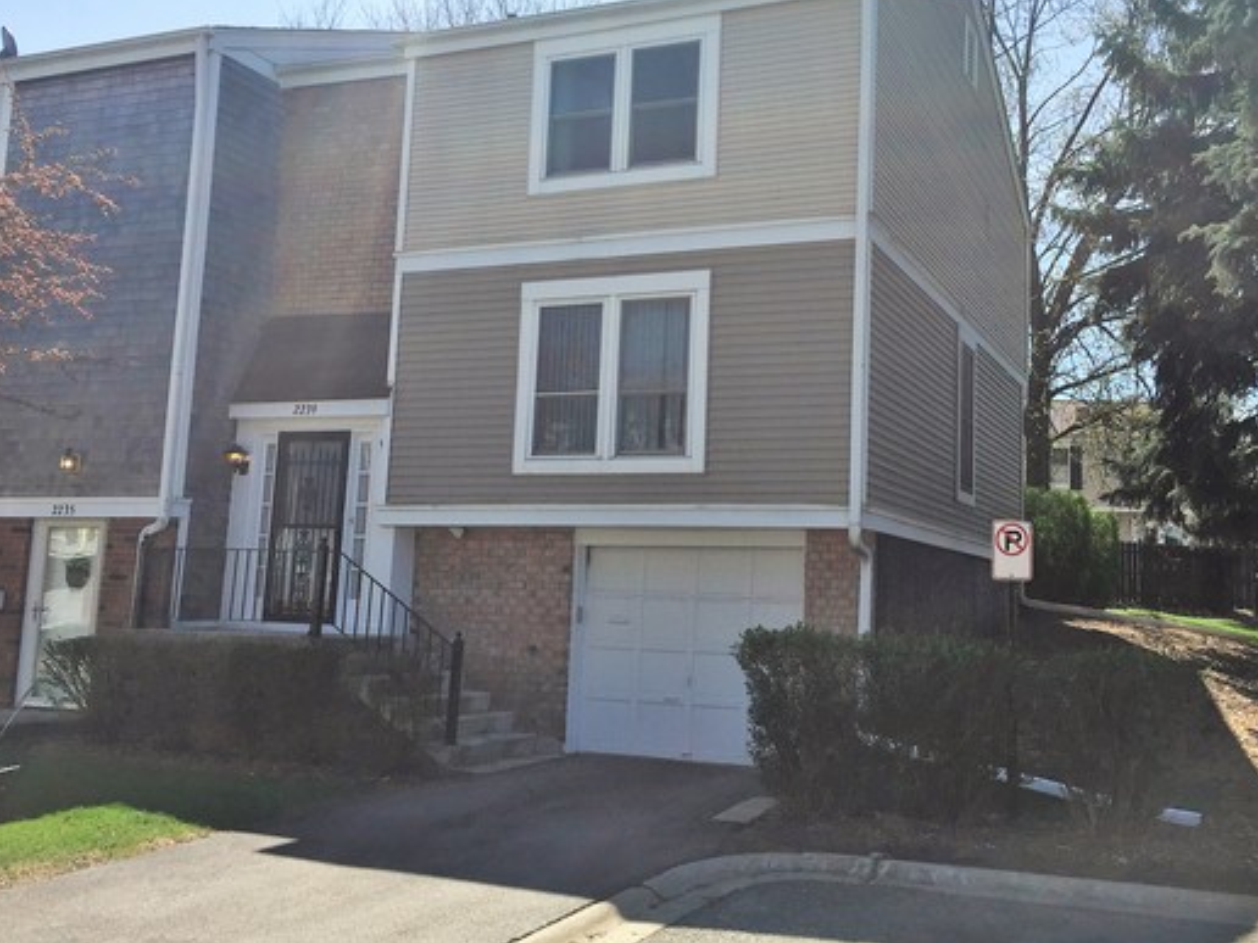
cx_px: 722
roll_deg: -1.6
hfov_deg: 51.2
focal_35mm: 36
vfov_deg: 39.6
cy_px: 439
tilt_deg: +6.4
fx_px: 1308
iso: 32
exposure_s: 1/2083
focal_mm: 4.15
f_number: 2.2
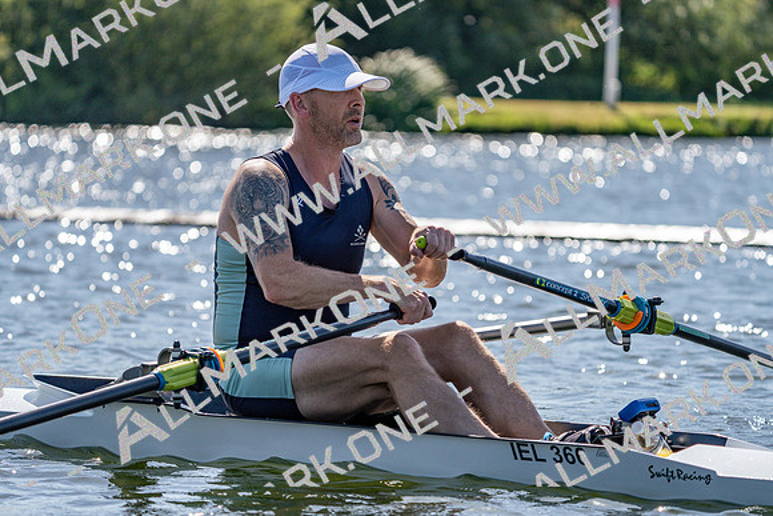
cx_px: 386
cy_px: 258
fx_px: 4832
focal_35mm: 225
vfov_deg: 6.1
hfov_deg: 9.1
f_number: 5.6
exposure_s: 1/2000
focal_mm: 225
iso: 250
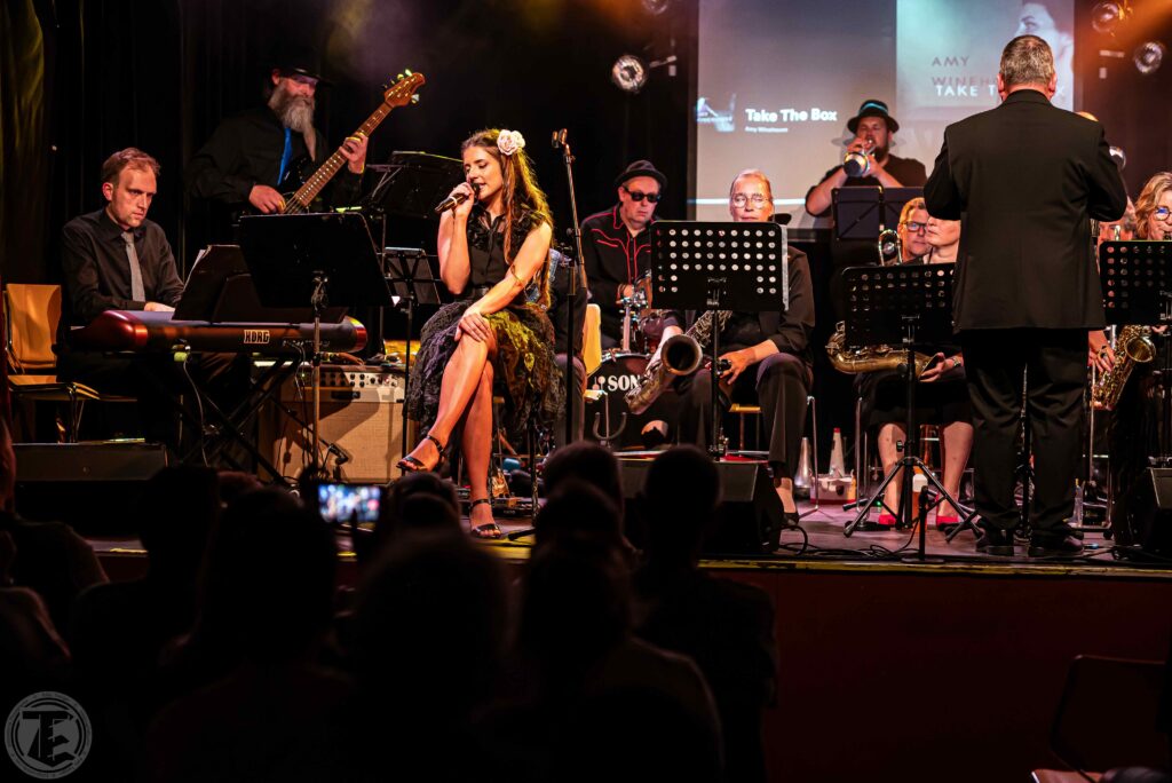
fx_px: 2769
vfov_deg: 16.1
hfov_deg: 23.9
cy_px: 392
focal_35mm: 85
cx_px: 586
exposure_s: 1/125
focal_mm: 85
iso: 800
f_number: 2.8
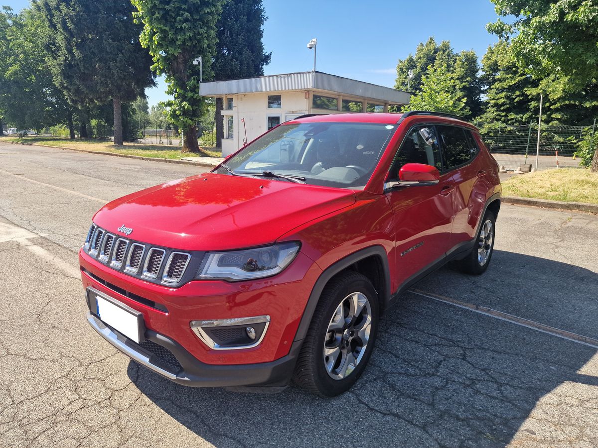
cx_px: 299
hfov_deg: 73.9
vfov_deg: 58.9
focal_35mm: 23
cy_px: 224
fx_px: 397
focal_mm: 6.4
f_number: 1.8
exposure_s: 1/495
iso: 50
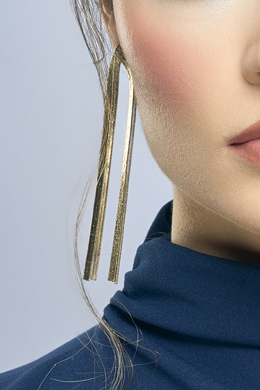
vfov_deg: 7.4
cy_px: 95
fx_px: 3023
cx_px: 301
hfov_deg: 4.9
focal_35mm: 279
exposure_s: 1/200
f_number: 16
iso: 500
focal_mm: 90
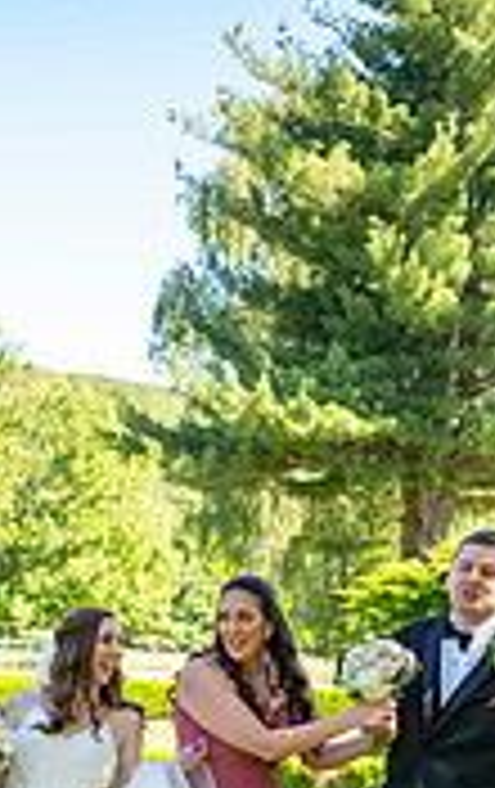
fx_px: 1956
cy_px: 820
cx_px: 76
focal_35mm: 91
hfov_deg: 14.3
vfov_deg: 21.8
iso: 100
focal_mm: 27
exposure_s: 1/250
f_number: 3.2
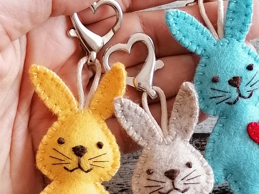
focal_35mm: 61
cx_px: 160
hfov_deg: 31.6
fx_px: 456
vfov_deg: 23.5
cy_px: 169
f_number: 1.8
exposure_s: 1/45
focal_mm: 4.75
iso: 160
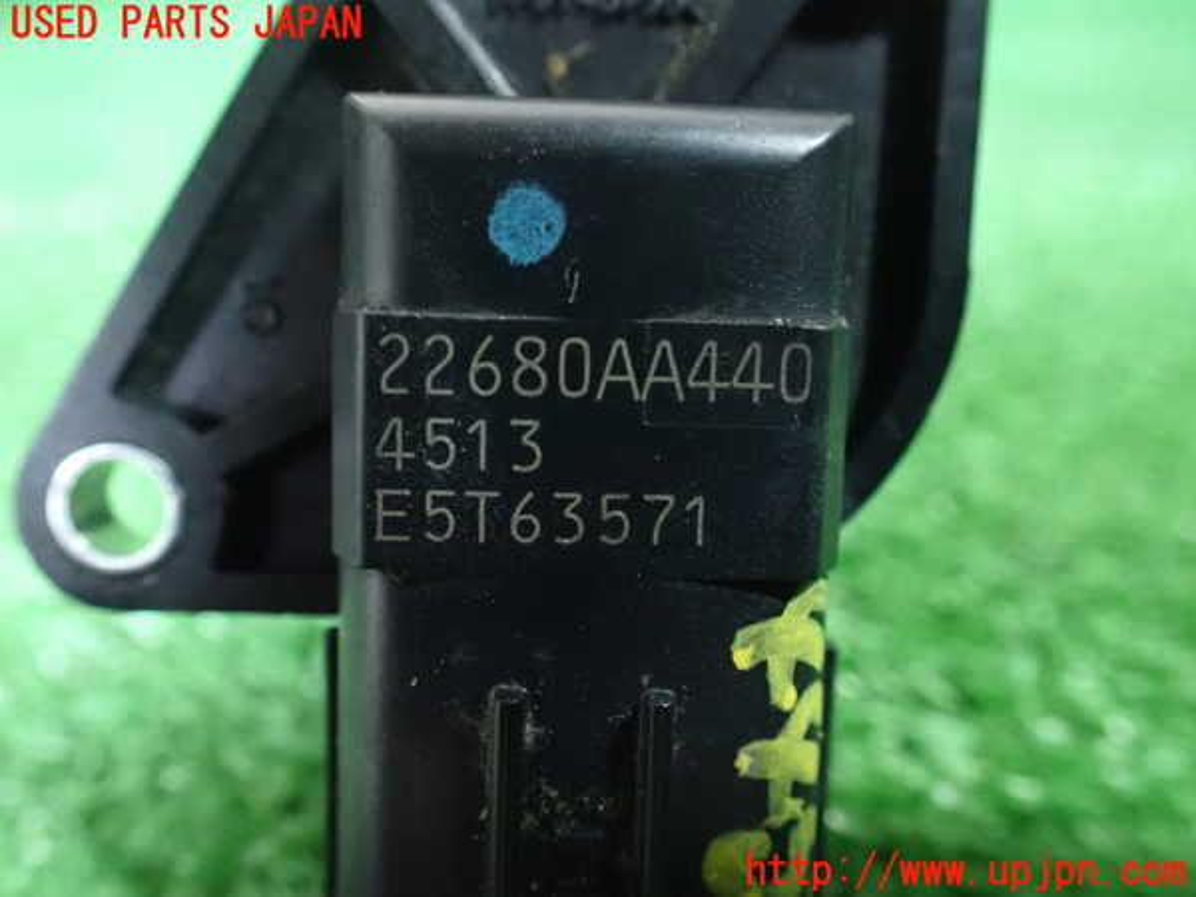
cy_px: 448
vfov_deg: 46.8
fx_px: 1037
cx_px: 598
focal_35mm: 30
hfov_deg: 60.0
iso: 1600
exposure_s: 1/25
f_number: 2.3
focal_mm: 5.4
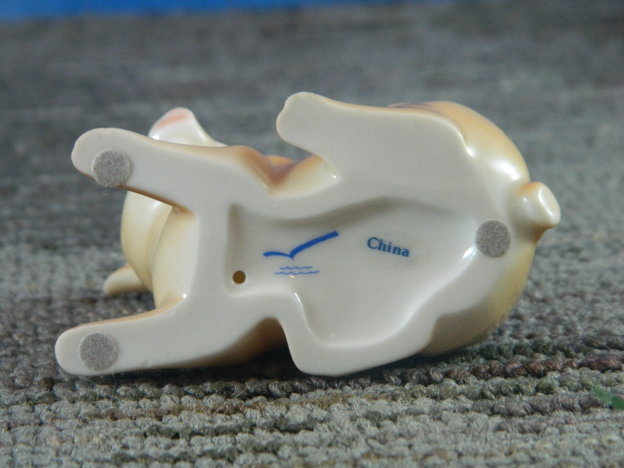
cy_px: 234
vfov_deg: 11.5
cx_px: 312
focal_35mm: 129
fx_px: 2325
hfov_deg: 15.3
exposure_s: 1/25
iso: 400
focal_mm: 23.2
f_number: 4.7
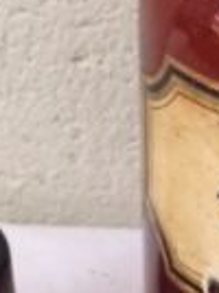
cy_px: 72
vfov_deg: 14.2
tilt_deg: -33.5
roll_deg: -3.1
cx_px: 285
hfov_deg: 10.4
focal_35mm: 139
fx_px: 1176
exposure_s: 1/33
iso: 200
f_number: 2.2
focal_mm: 4.15
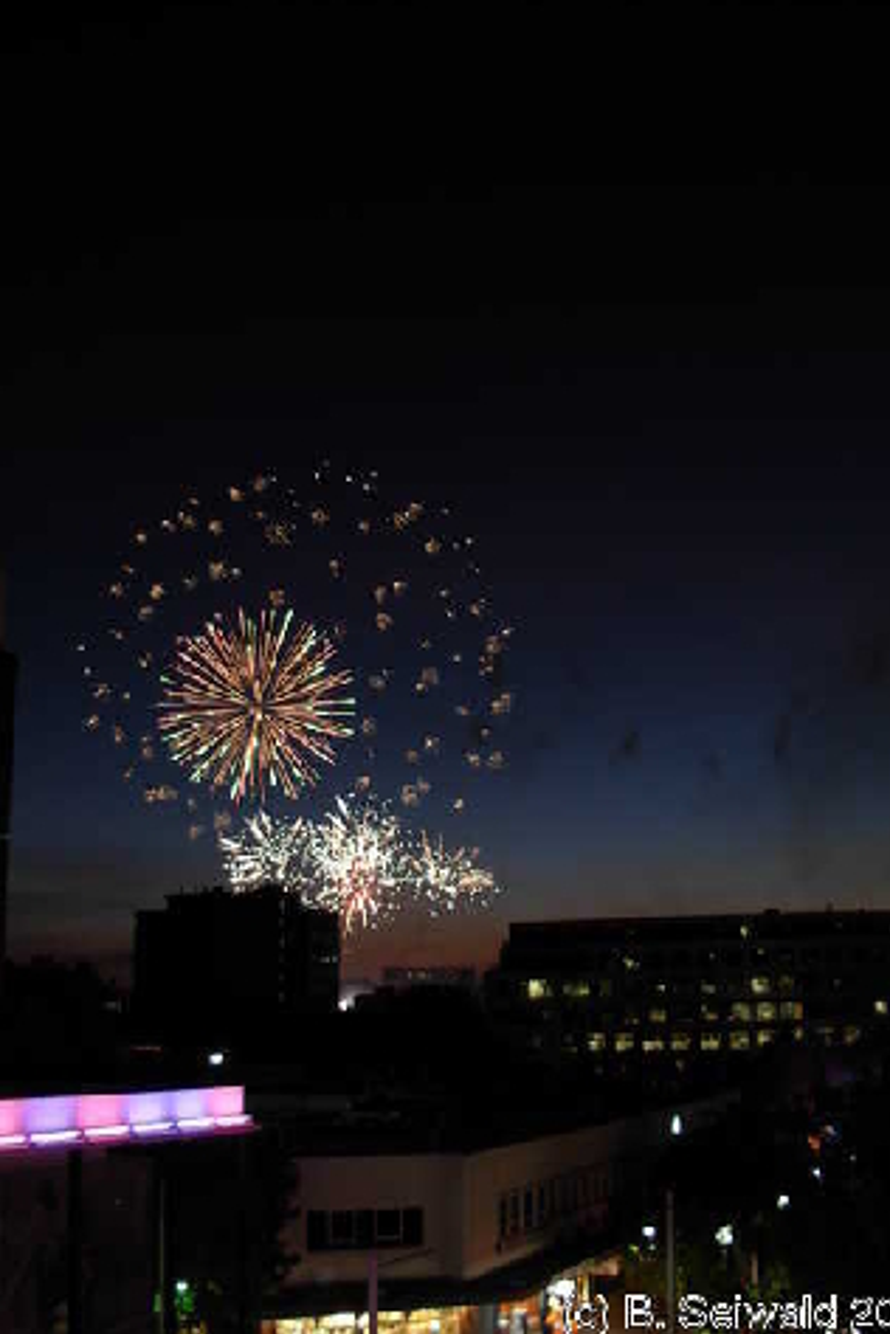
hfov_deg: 33.4
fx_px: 1483
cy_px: 664
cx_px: 439
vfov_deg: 48.5
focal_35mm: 40
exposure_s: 1/4
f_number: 2.9
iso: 81
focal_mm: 6.3
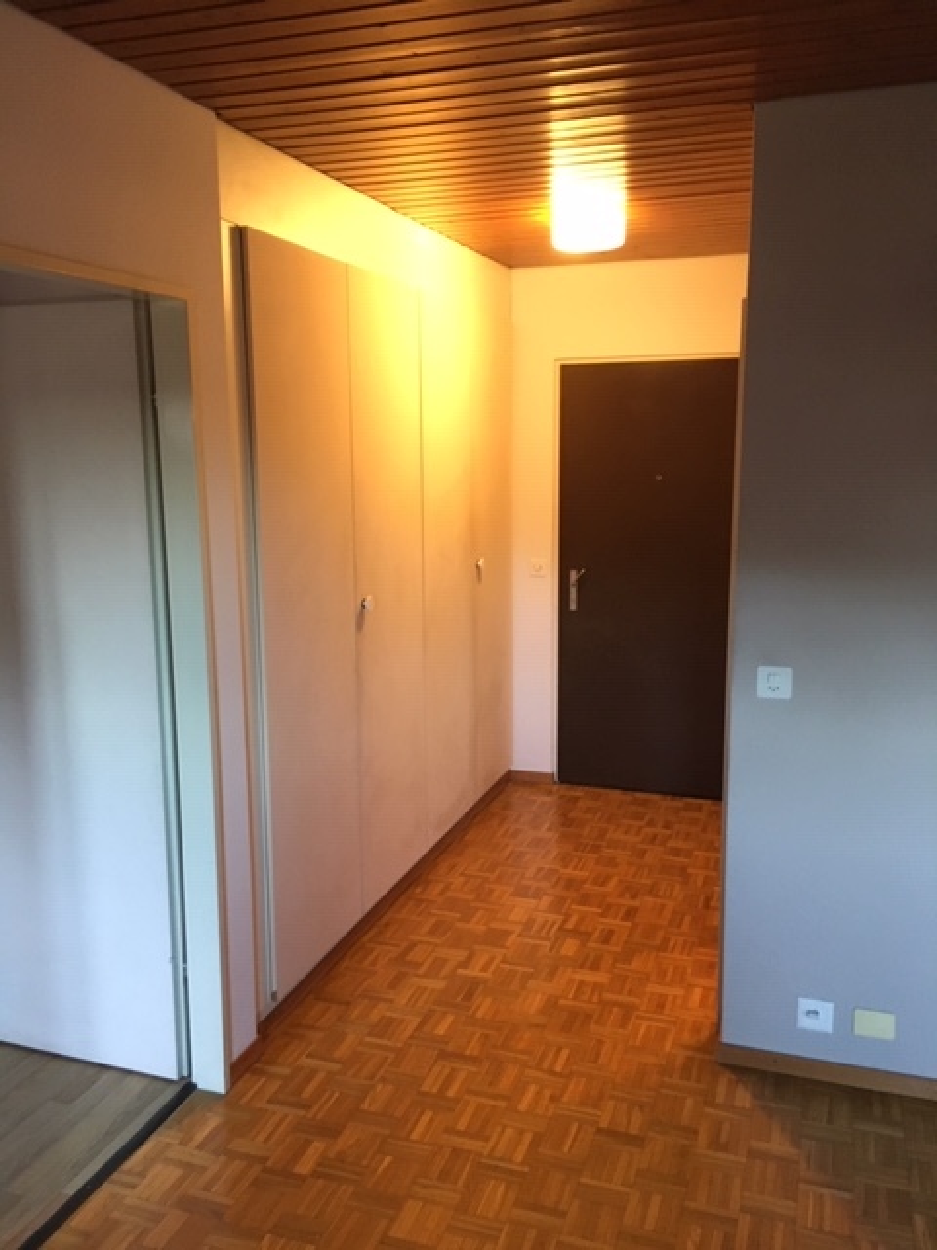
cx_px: 468
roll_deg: +1.2
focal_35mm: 29
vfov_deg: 61.7
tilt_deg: -9.0
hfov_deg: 48.2
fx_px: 1047
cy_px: 625
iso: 200
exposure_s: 1/17
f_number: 2.2
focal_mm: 4.15
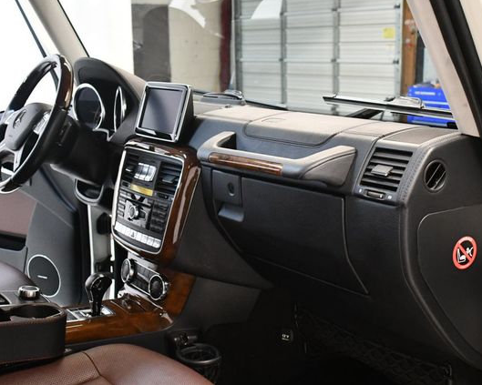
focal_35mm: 50
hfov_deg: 37.3
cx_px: 232
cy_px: 191
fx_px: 713
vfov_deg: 30.2
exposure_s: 1/60
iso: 4000
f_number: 3.8
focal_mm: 22
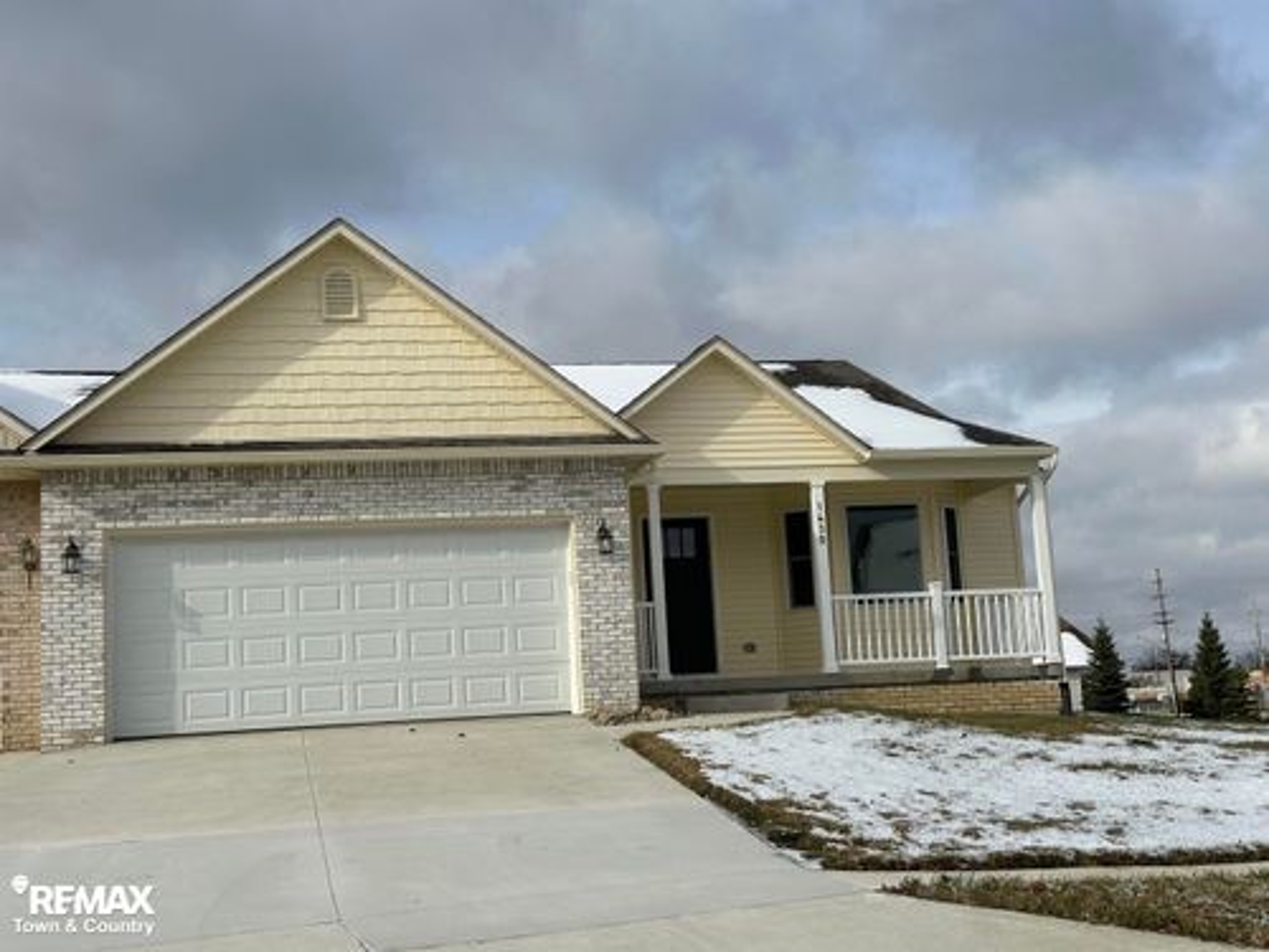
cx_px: 634
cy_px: 476
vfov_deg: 30.3
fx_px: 1760
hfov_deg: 39.7
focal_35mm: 48
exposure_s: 1/7634
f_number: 1.78
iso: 64
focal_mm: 6.86
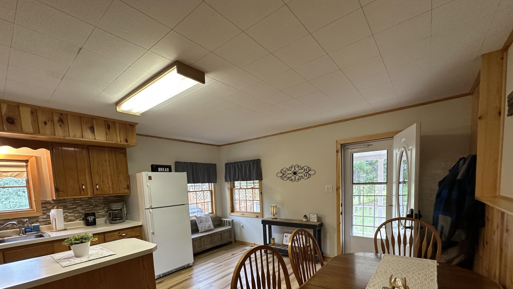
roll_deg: +2.1
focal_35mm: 16
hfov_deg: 99.4
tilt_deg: -3.9
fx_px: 218
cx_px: 255
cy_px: 201
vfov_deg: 64.7
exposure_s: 1/60
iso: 200
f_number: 2.2
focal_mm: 2.22
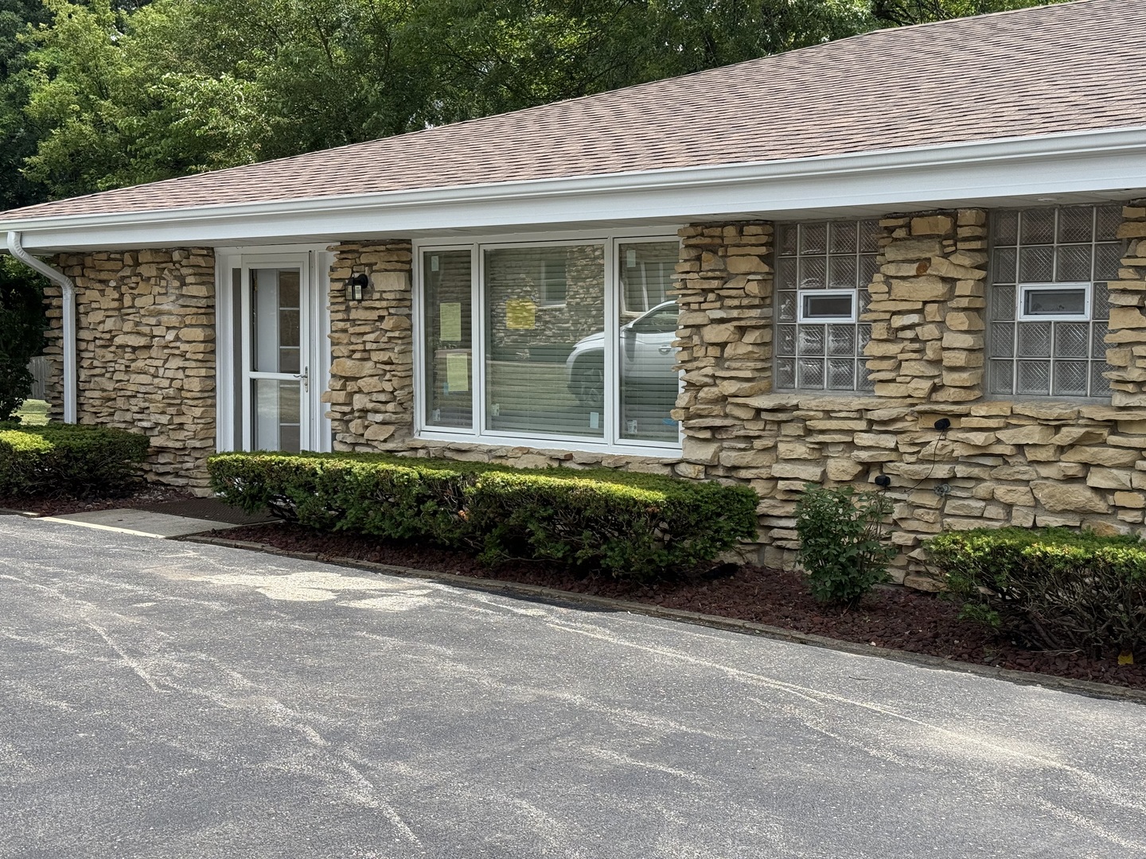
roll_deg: -1.5
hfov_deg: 39.7
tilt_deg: -4.2
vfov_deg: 30.3
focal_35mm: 48
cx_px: 573
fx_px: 1589
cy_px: 430
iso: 100
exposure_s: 1/3891
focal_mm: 6.76
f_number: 1.78
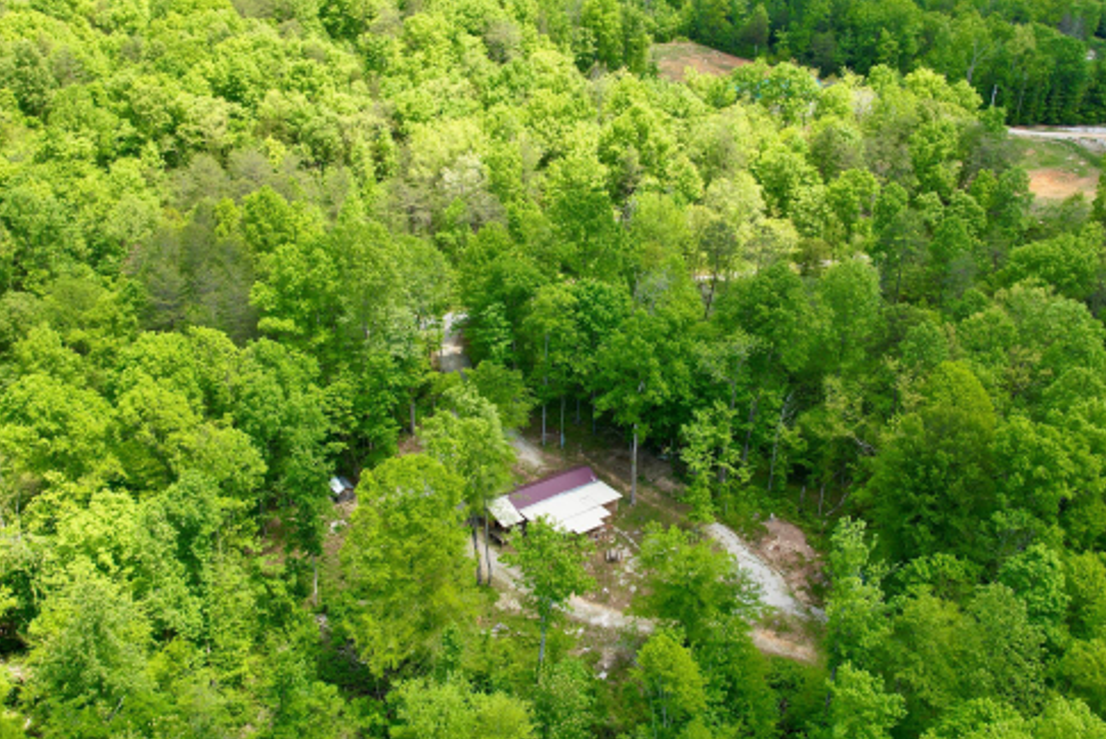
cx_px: 595
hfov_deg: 55.7
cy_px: 356
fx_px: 1045
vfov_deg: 38.9
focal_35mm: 34
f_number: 2.8
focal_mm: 8.38
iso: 100
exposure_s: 1/640
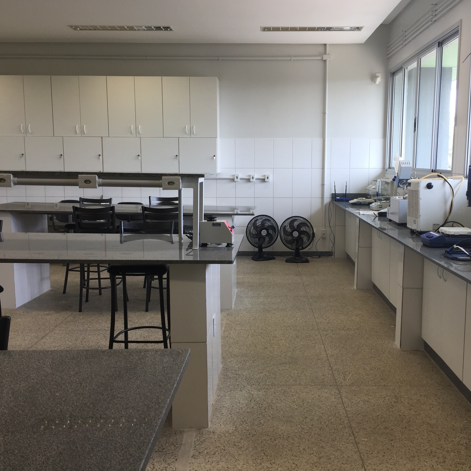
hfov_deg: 47.1
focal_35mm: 35
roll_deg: -1.3
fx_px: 539
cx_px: 261
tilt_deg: -8.3
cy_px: 233
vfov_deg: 47.2
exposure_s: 1/60
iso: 32
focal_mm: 4.15
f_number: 2.2
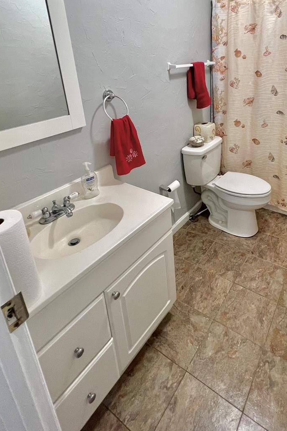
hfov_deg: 60.3
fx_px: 239
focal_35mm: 20
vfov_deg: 80.9
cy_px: 140
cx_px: 194
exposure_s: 1/60
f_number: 1.8
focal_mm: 1.57
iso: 200
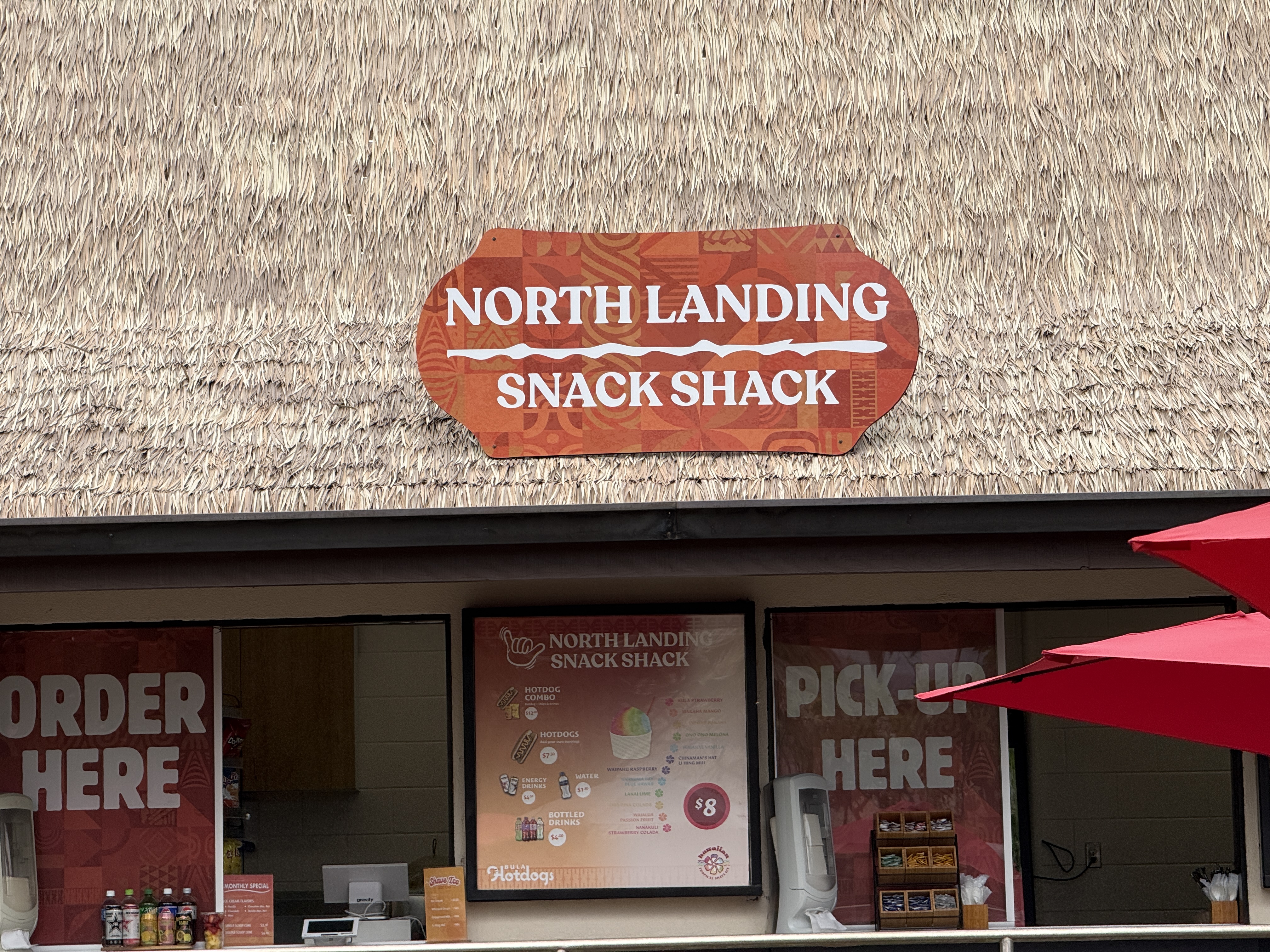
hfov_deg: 16.4
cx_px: 635
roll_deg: +0.5
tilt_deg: +5.5
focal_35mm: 120
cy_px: 476
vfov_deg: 12.3
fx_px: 4403
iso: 64
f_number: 2.8
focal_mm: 15.66
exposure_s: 1/1342
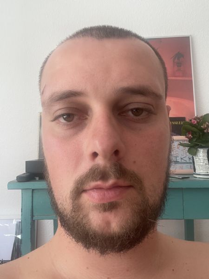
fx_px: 242
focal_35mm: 30
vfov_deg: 60.0
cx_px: 104
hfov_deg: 46.8
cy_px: 140
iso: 100
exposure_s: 1/60
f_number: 2.2
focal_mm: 2.71
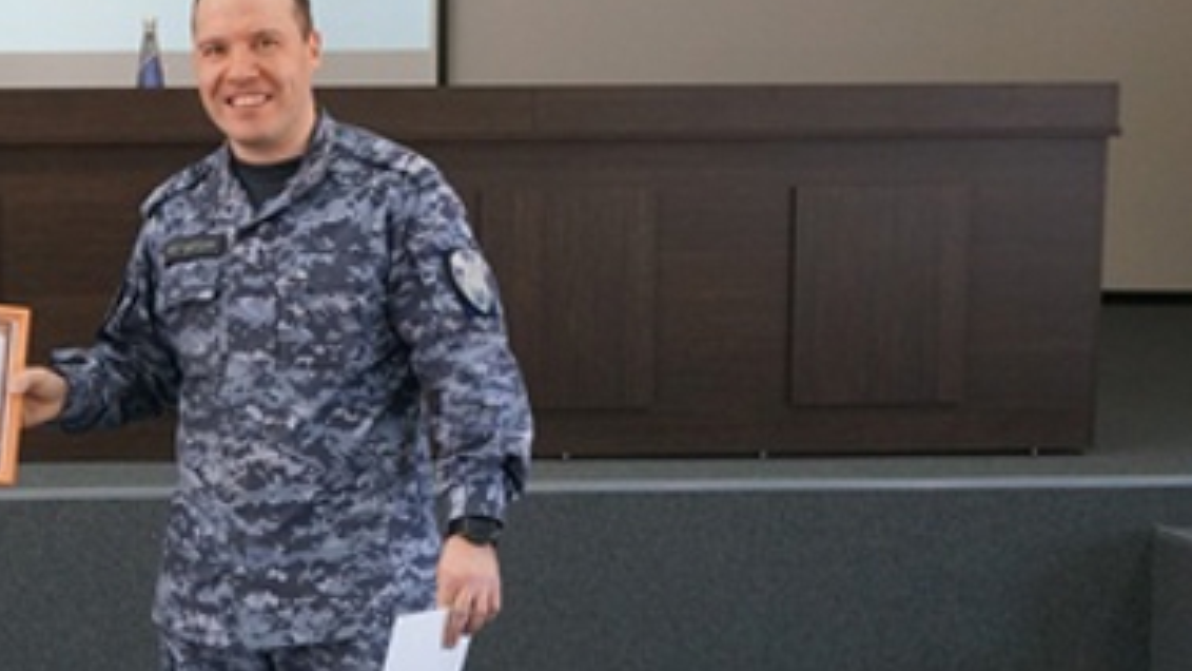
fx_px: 2370
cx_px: 168
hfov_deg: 27.4
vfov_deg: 16.1
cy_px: 424
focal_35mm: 75
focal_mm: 24
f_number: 4
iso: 1000
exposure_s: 1/160
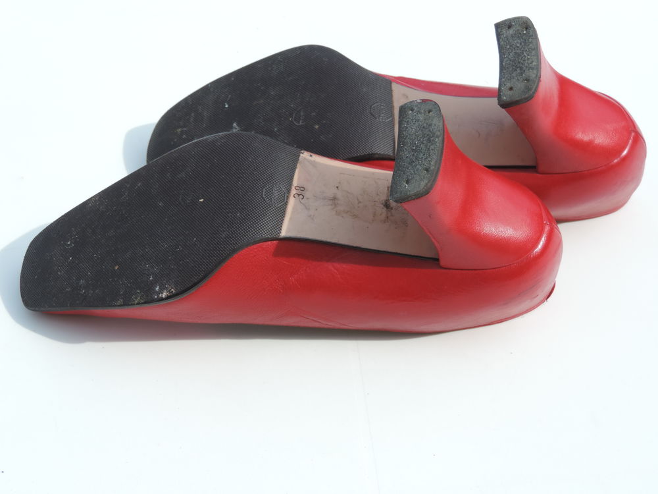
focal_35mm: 75
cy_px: 247
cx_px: 329
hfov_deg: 26.0
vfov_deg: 19.6
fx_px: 1426
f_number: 3.9
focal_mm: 13.3
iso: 80
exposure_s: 1/400
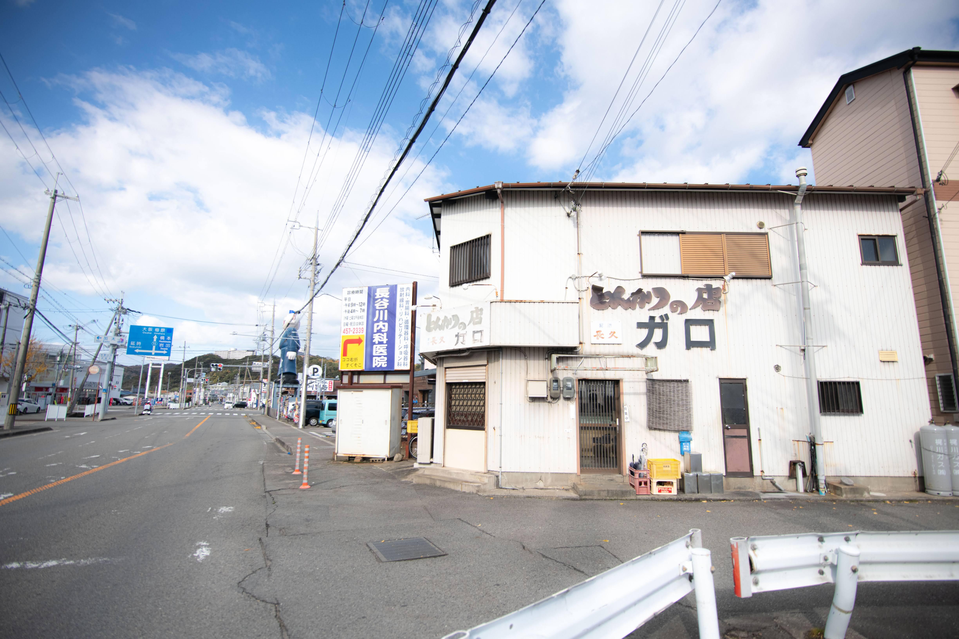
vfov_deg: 70.4
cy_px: 320
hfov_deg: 93.3
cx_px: 480
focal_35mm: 17
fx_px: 453
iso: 400
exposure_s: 1/5000
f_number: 4
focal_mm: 17
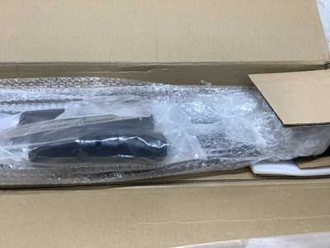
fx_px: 296
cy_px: 124
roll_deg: -1.4
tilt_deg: -37.1
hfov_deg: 58.4
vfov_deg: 45.4
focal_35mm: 31
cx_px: 165
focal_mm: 3.3
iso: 100
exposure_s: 1/120
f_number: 2.4
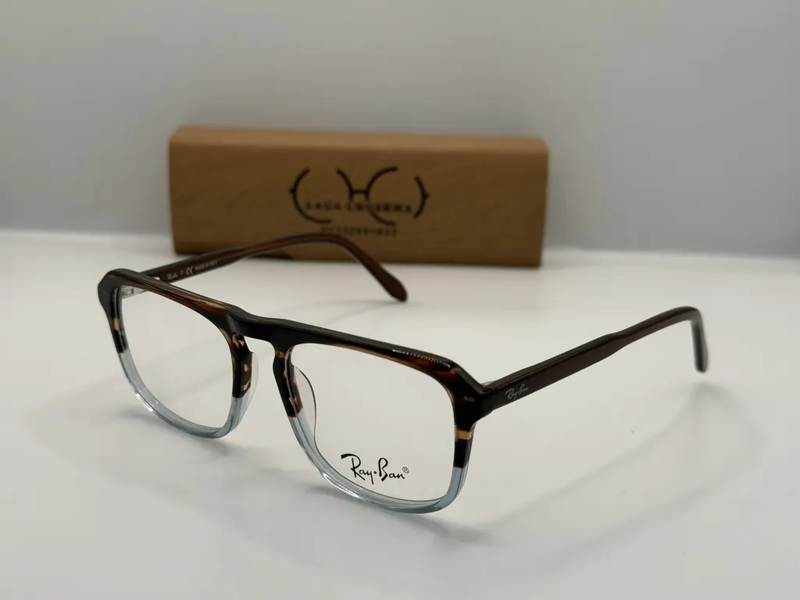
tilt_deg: -16.3
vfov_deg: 30.3
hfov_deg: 39.7
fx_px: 1109
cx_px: 400
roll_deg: -0.9
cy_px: 300
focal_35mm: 48
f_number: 1.78
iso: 64
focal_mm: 6.76
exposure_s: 1/447
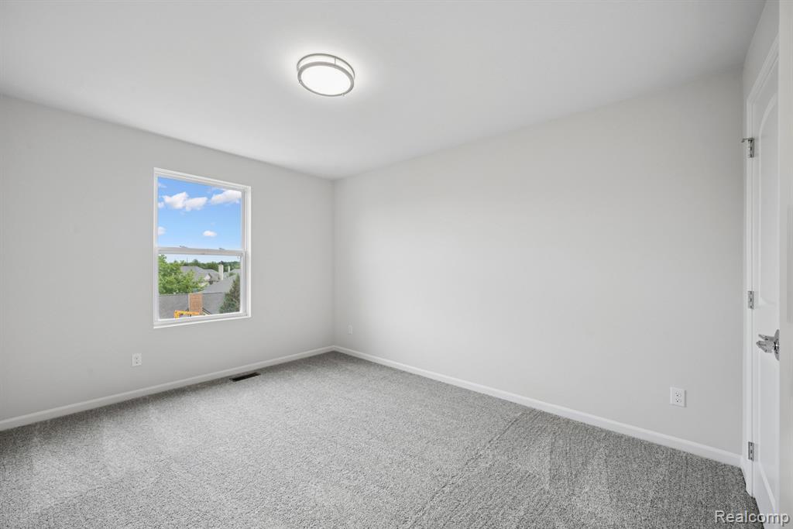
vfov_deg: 81.2
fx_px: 308
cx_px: 396
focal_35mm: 14
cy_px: 264
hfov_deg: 104.2
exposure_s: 1/1.25
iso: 80
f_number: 9
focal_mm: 14
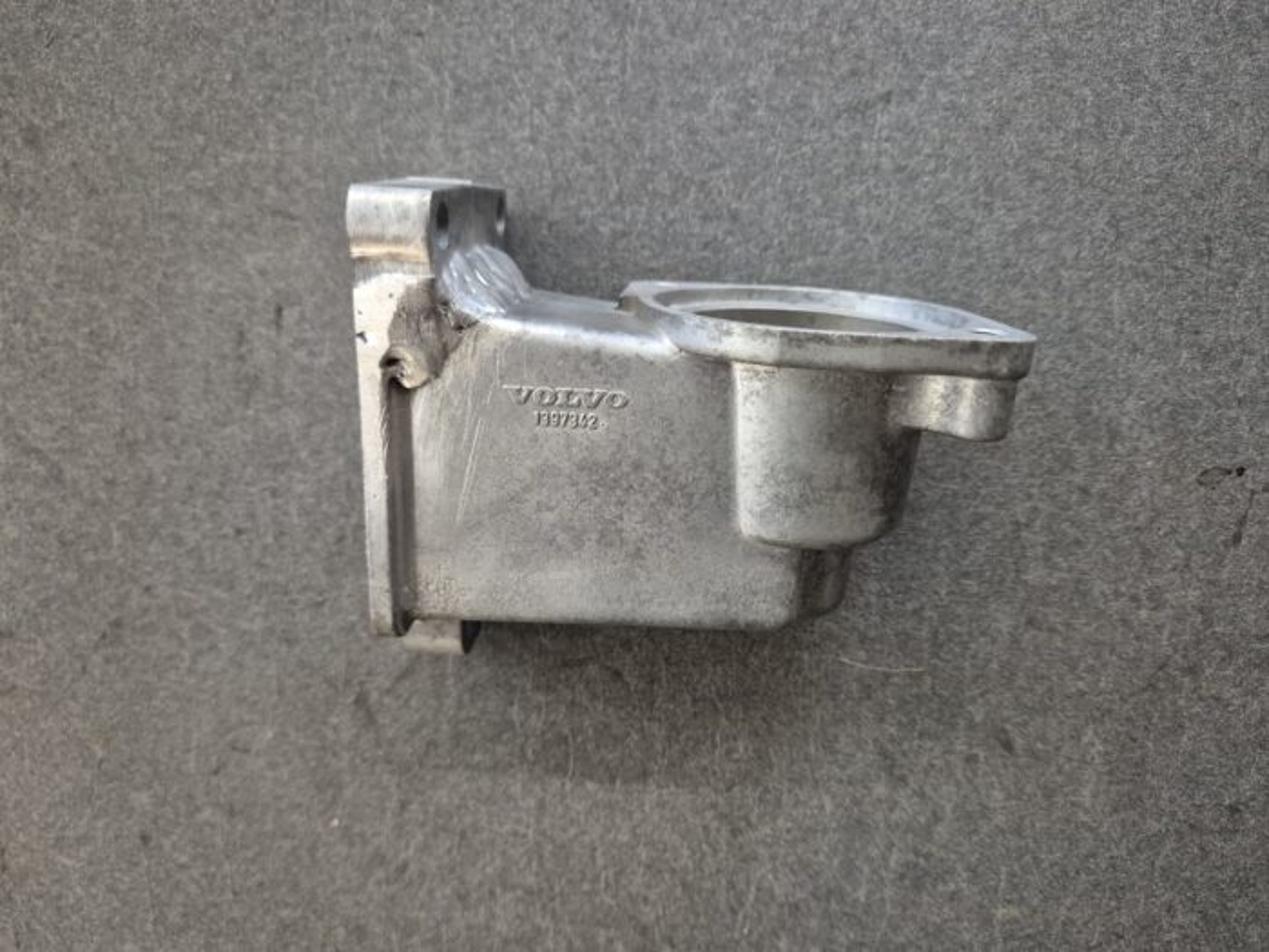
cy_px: 476
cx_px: 634
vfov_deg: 58.9
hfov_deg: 73.9
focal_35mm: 23
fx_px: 843
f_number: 1.8
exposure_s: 1/100
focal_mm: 5.4
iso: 1250
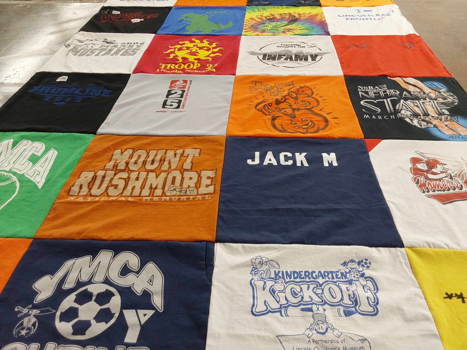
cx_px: 234
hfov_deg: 63.4
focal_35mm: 28
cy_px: 175
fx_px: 378
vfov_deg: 49.7
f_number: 1.9
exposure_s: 1/60
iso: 125
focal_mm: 2.91
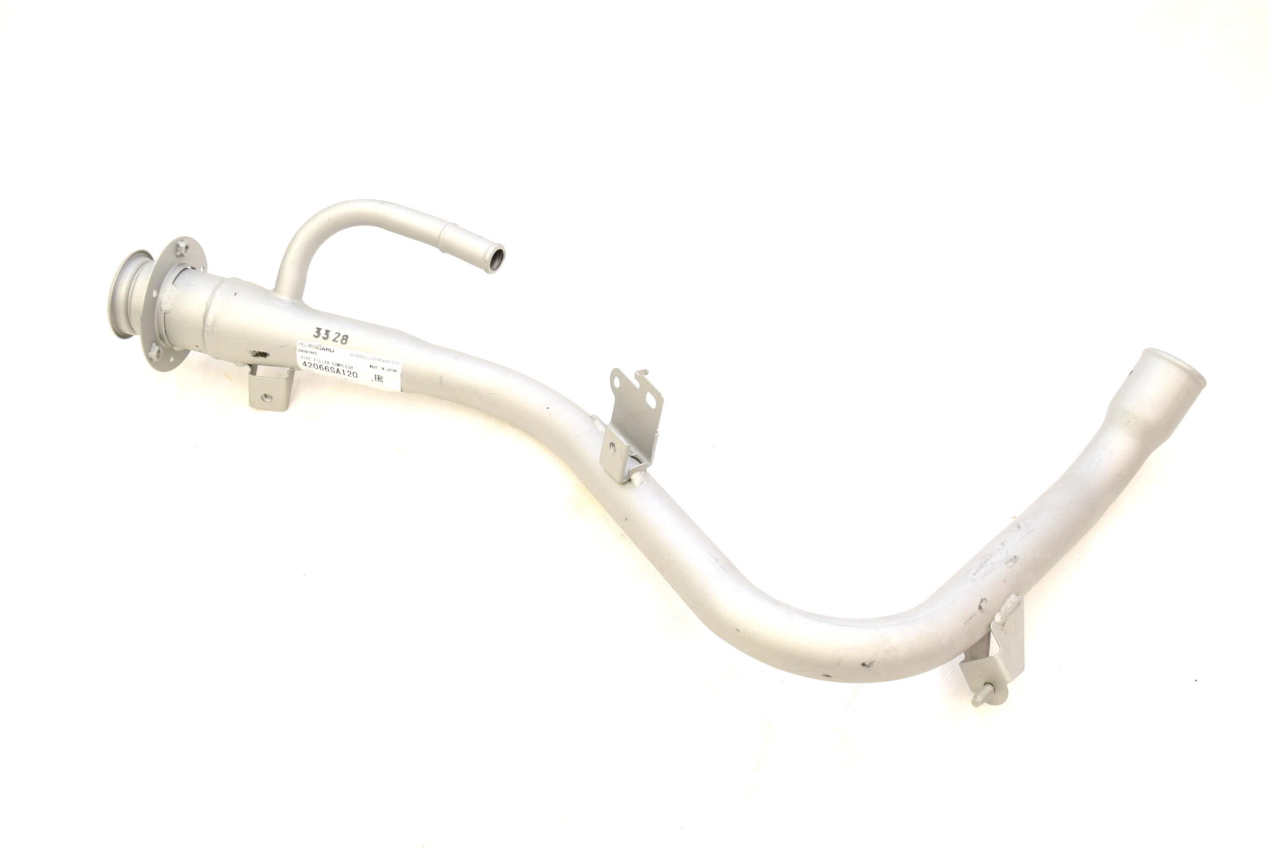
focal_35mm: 36
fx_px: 1270
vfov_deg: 36.9
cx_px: 634
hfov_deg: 53.1
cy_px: 424
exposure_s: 1/125
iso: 400
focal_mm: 24
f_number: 6.3
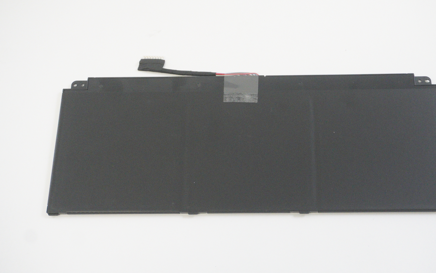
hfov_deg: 39.8
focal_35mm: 51
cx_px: 248
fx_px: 601
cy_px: 141
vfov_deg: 25.5
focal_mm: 29
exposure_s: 1/250
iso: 6400
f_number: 5.6
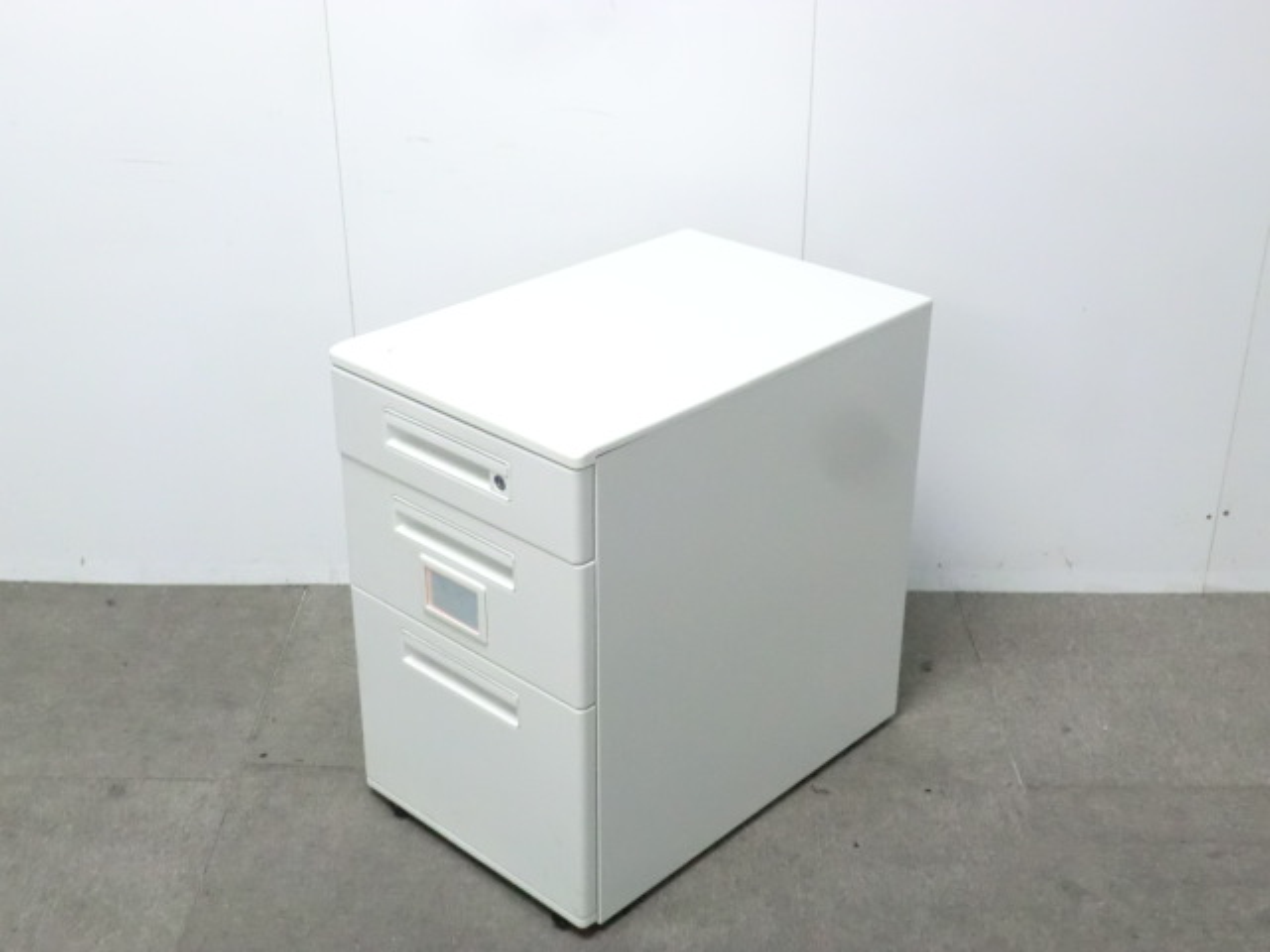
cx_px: 635
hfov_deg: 42.1
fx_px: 1651
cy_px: 476
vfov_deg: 32.2
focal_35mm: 45
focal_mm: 8.2
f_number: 4.3
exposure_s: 1/30
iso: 800
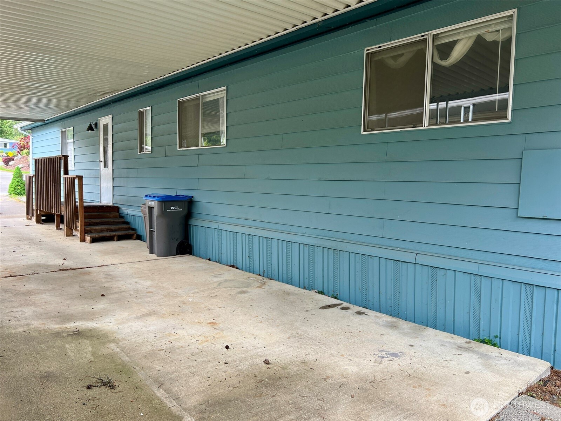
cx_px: 280
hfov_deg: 67.3
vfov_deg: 53.1
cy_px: 210
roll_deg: -1.0
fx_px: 421
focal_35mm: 26
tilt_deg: -4.4
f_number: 1.5
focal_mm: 5.7
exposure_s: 1/121
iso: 50
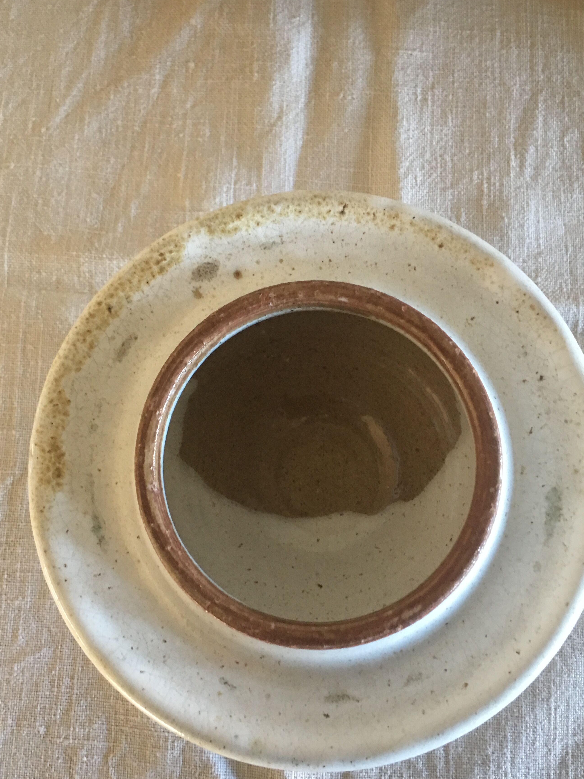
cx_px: 309
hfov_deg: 41.8
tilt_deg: -80.4
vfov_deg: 53.9
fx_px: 765
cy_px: 411
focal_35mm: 34
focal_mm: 4.15
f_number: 2.2
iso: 80
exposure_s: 1/15
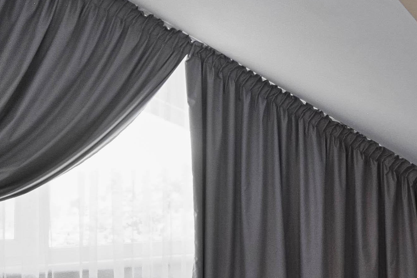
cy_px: 113
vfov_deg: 15.3
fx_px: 1030
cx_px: 776
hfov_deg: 17.8
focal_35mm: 89
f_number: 10
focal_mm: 20
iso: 2000
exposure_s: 1/25
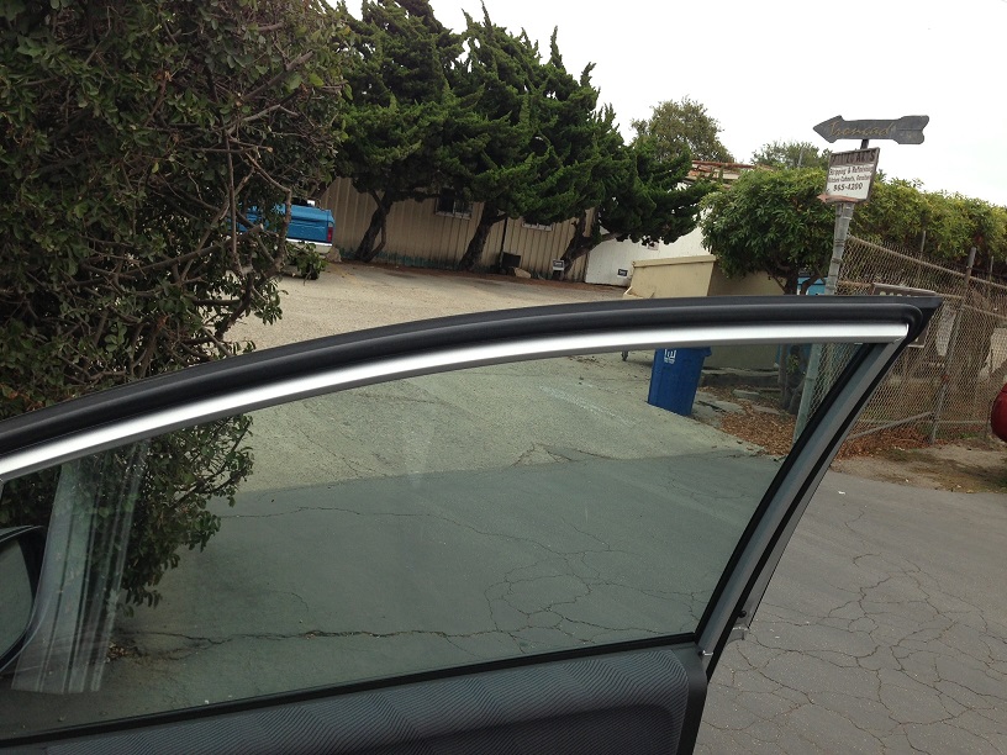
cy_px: 378
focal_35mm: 33
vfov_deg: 42.9
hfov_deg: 55.4
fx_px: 960
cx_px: 504
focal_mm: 4.13
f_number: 2.4
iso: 50
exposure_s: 1/398
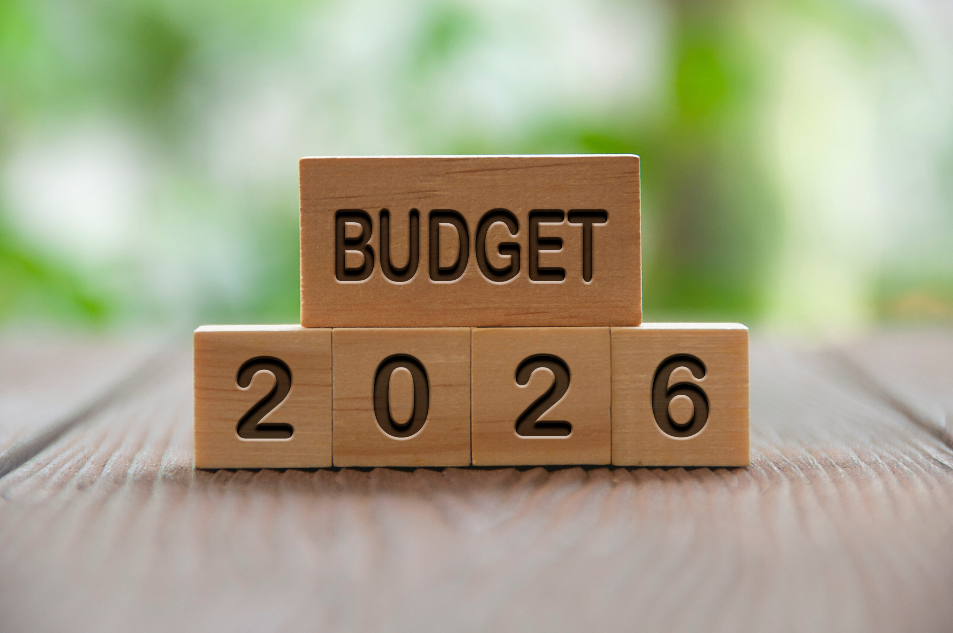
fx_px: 7932
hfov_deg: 6.9
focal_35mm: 300
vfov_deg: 4.6
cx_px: 476
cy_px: 316
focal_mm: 200
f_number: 8
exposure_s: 1/25
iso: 200
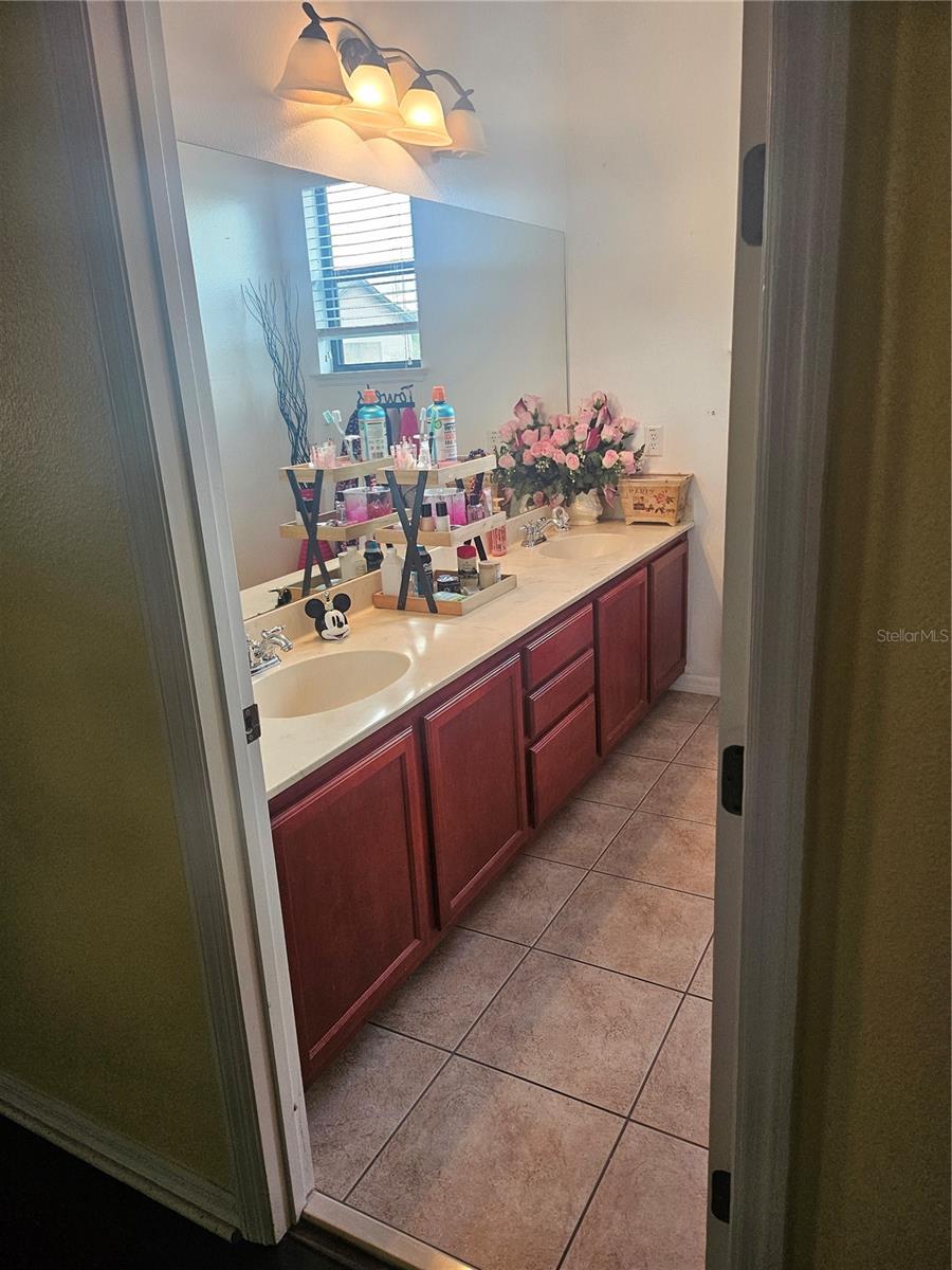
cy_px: 635
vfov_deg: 71.6
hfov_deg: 56.8
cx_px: 476
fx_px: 880
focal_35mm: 24
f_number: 1.8
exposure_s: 1/120
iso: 250
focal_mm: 5
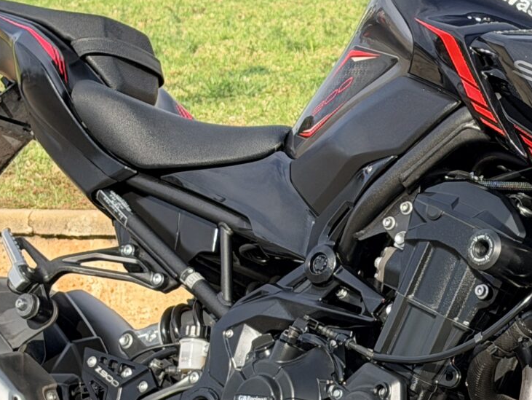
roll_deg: +0.2
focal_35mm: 168
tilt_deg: -2.8
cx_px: 478
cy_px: 287
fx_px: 2583
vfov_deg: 8.8
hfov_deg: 11.7
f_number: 1.78
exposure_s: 1/1484
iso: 100
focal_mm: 6.76
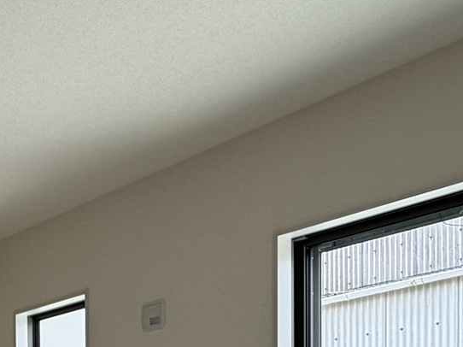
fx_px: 789
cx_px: -173
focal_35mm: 59
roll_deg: +1.0
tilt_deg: -0.2
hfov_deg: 26.5
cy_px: 494
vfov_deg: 21.5
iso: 40
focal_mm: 2.22
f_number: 2.2
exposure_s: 1/167
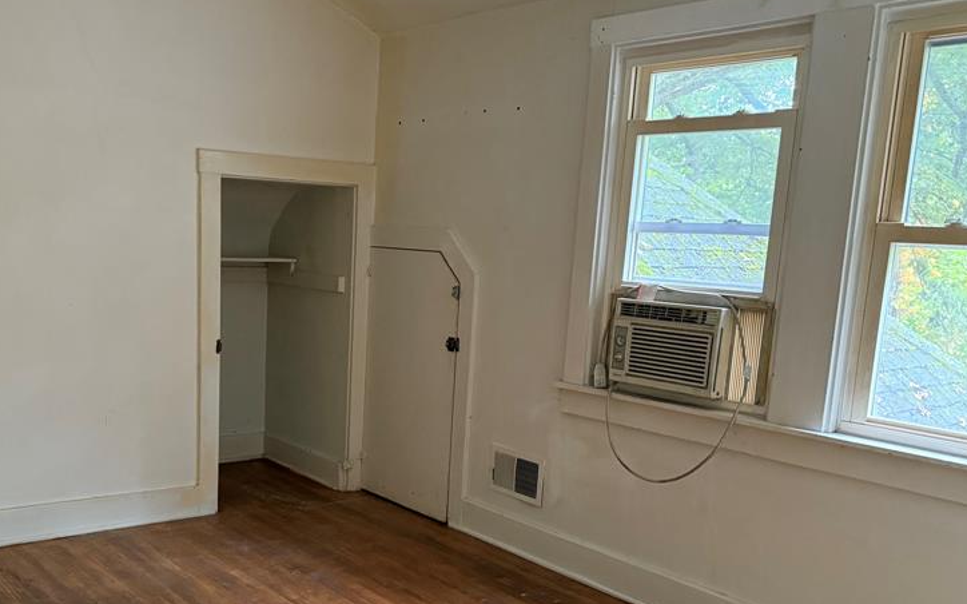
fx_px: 948
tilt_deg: -11.2
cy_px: 416
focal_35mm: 36
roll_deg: -2.4
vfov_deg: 34.9
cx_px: 375
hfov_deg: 53.5
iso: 800
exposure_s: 1/46
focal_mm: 6.76
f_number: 1.78
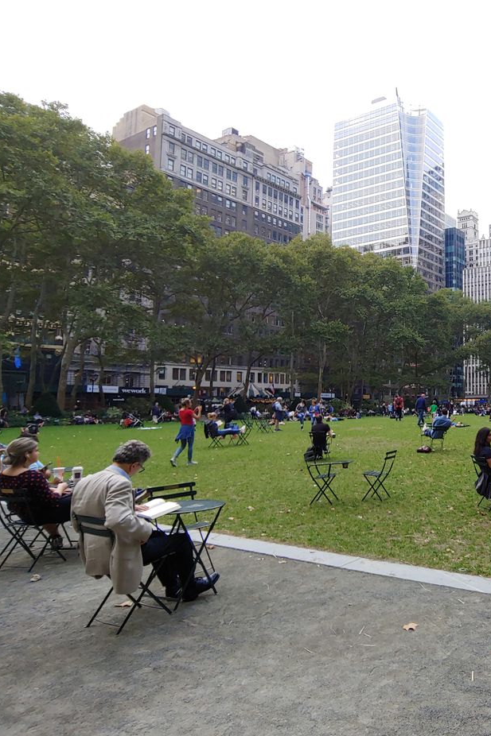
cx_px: 501
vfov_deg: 76.1
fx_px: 471
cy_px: 367
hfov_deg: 45.5
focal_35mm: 23
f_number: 1.9
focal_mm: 2.18
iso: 50
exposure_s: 1/120
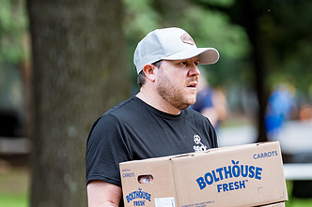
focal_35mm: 335
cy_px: 119
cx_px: 225
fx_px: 2902
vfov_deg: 4.1
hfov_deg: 6.2
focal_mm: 167
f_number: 2.8
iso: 1000
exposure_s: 1/500
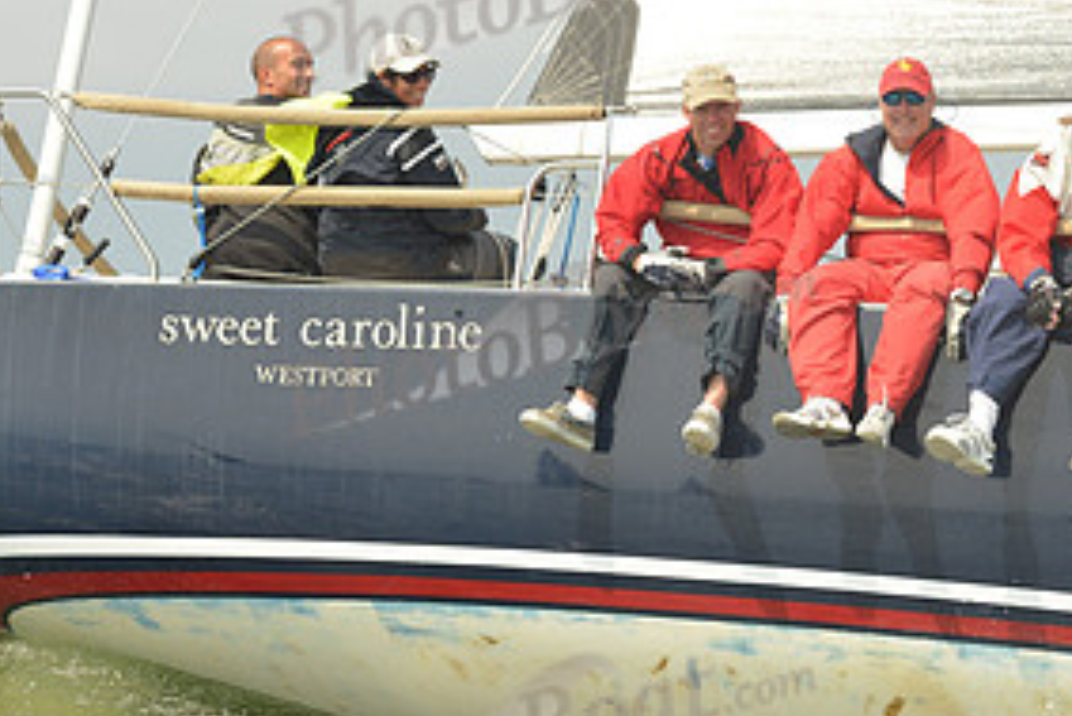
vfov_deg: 7.8
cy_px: 483
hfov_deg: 11.6
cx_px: 1015
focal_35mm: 176
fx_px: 5243
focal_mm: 86
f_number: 7.1
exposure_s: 1/1250
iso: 320
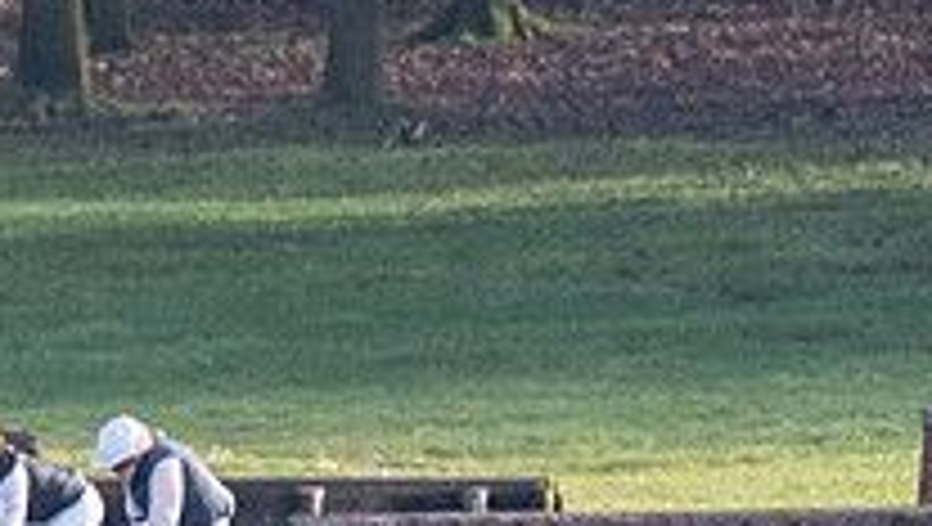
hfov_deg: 1.1
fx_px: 49038
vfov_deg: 0.6
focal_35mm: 1982
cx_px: 221
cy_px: 600
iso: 400
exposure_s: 1/1600
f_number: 5
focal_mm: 280
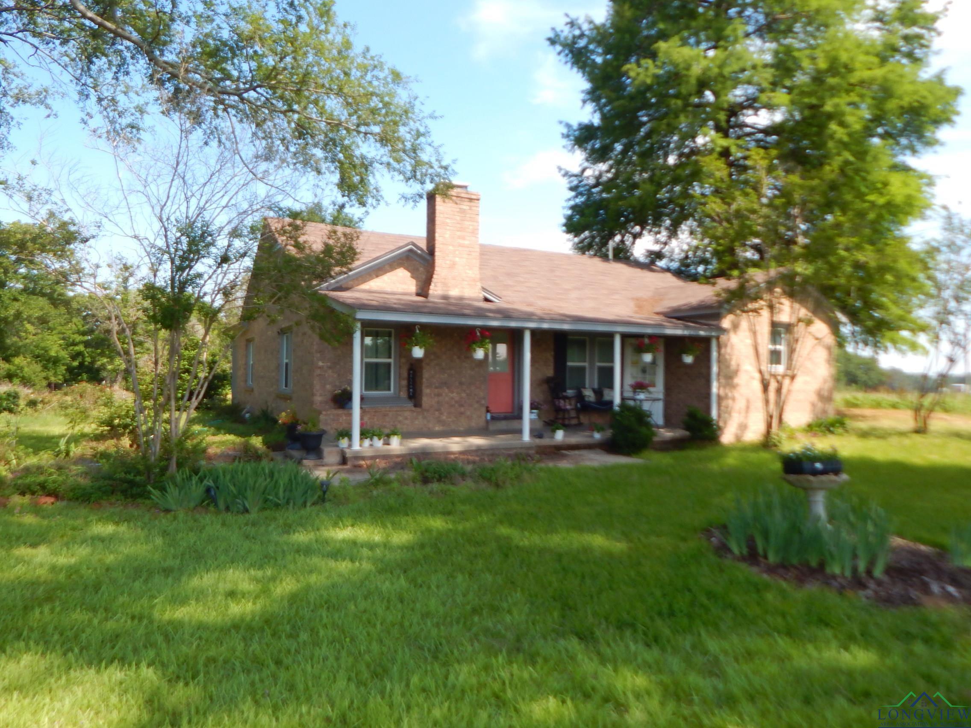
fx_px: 617
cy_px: 364
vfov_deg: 61.1
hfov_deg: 76.4
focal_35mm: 22
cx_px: 486
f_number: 3
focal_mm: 4
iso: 125
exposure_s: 1/500
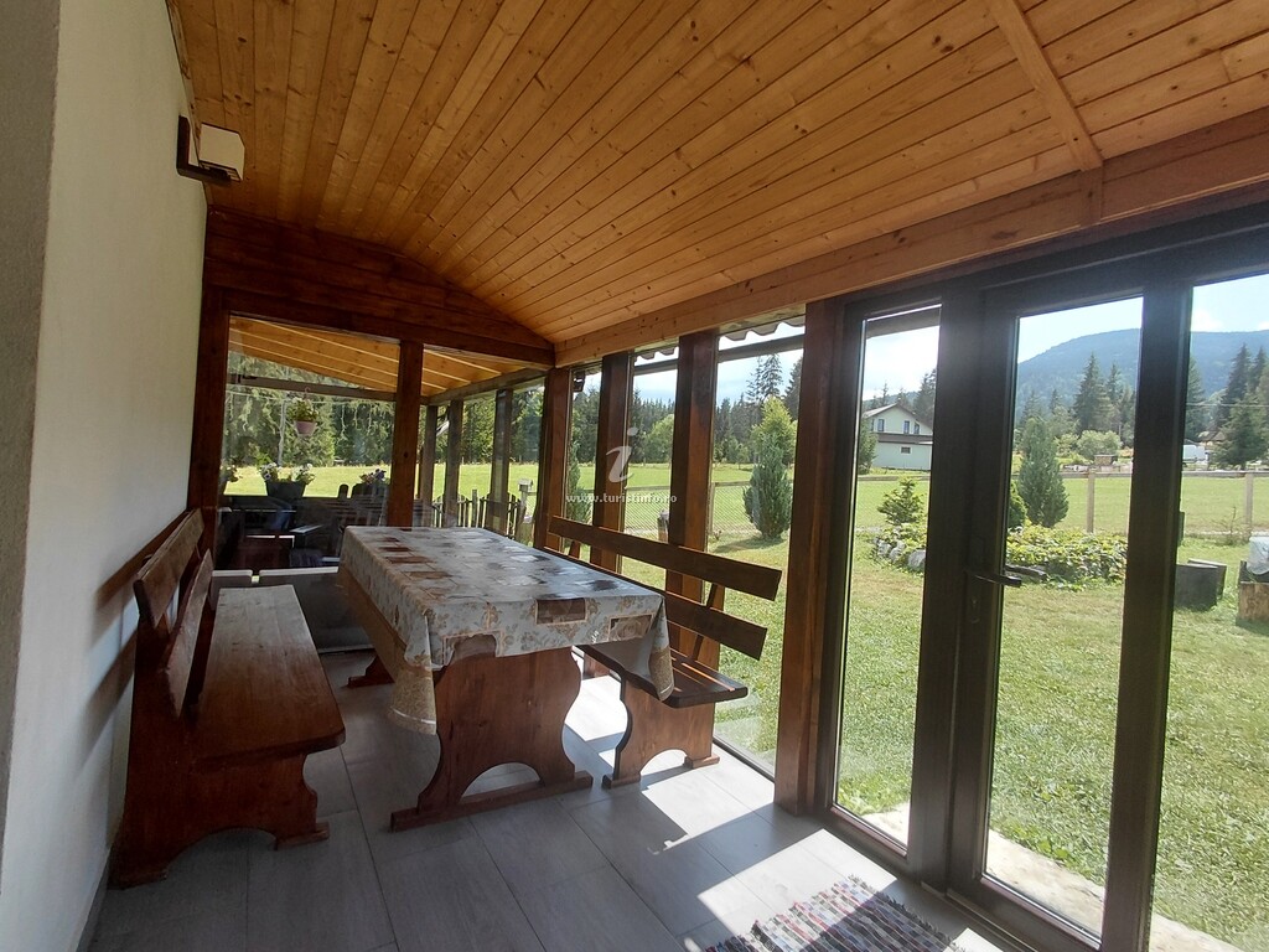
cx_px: 634
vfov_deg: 78.1
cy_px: 476
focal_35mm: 16
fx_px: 587
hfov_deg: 94.5
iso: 40
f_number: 2.2
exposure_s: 1/459
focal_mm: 1.64
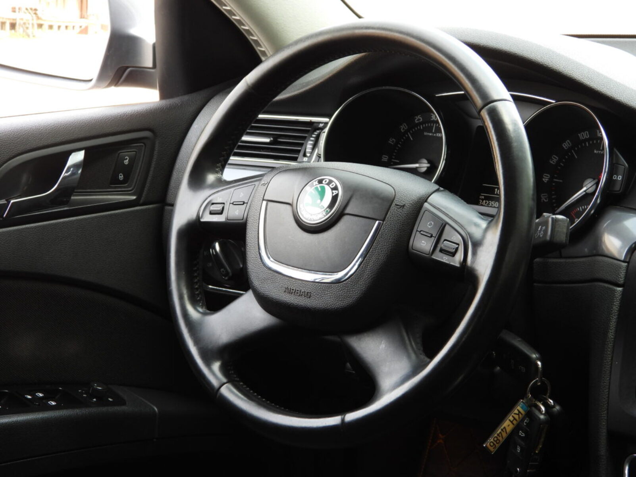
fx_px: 1562
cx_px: 318
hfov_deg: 23.0
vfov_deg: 17.4
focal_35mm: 85
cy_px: 238
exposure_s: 1/60
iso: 160
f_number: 3.5
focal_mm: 15.3
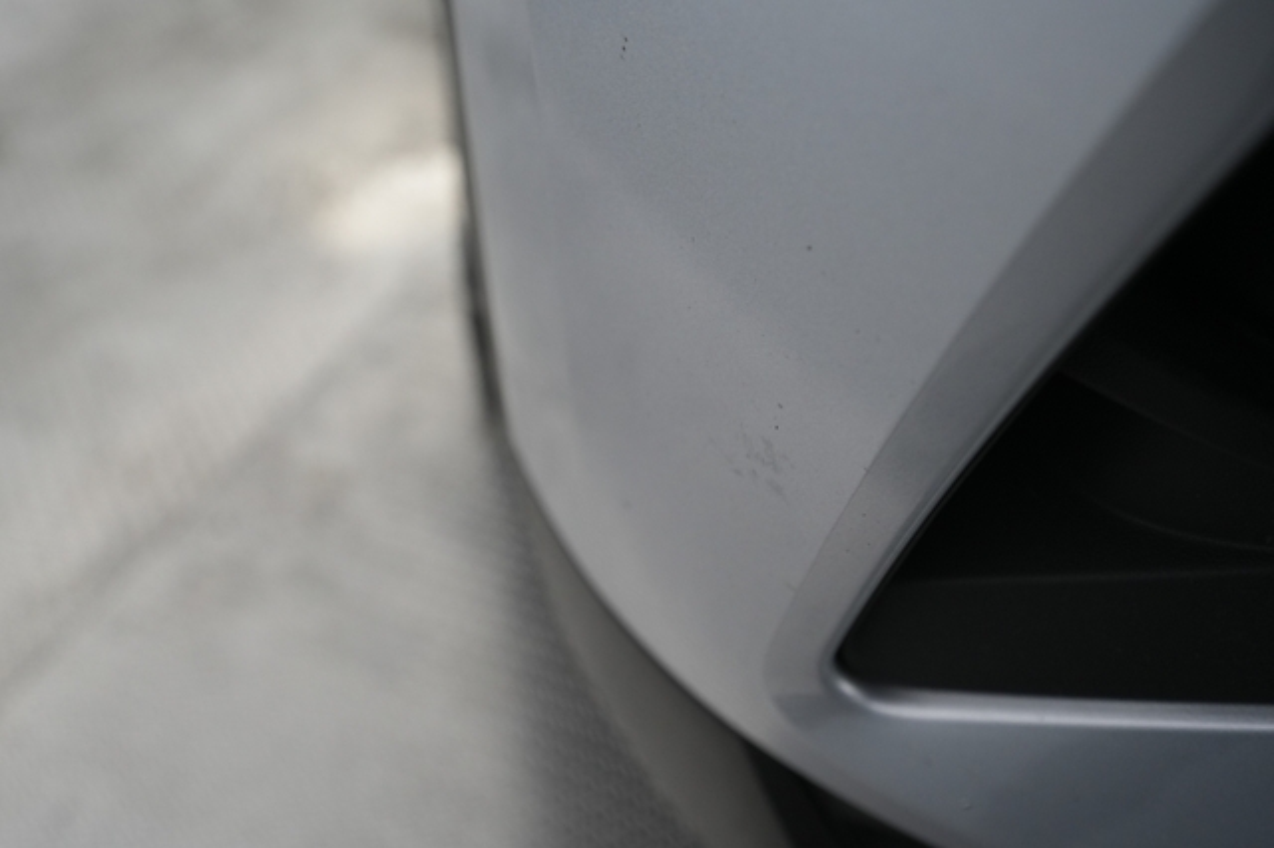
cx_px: 637
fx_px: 990
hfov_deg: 65.5
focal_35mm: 28
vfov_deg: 46.4
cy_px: 424
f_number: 4.5
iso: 2000
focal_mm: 28
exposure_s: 1/125
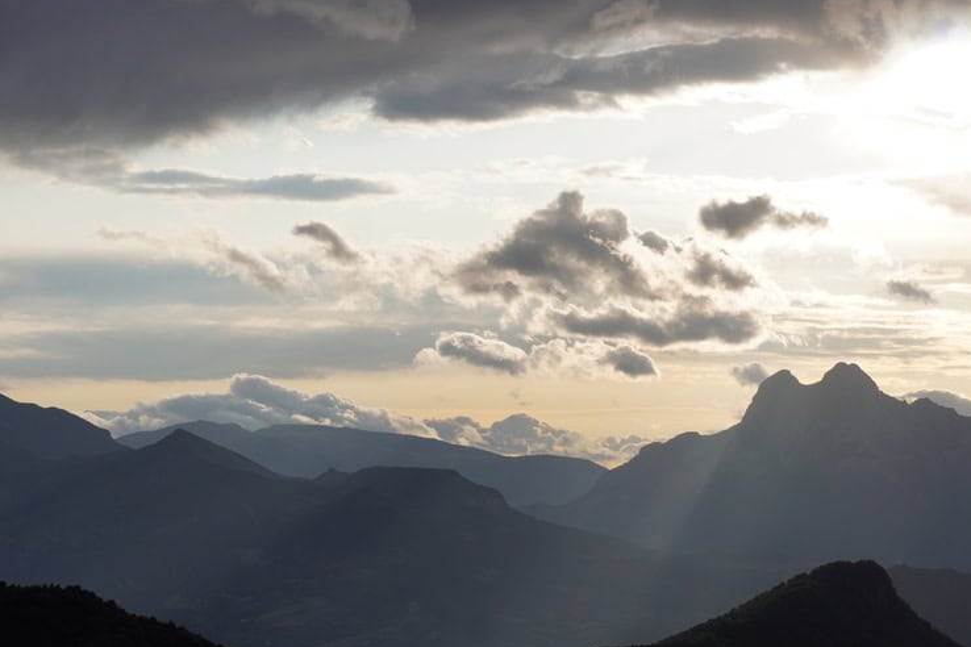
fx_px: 3290
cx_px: 767
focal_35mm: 122
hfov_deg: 16.7
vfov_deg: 11.2
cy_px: 451
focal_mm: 50
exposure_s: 1/400
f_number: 9
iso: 100
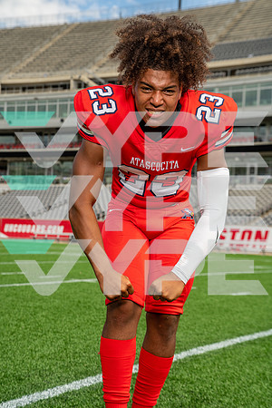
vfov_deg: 34.5
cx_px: 136
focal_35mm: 58
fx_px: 657
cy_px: 204
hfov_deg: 23.4
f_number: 5
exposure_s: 1/320
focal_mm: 58
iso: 100
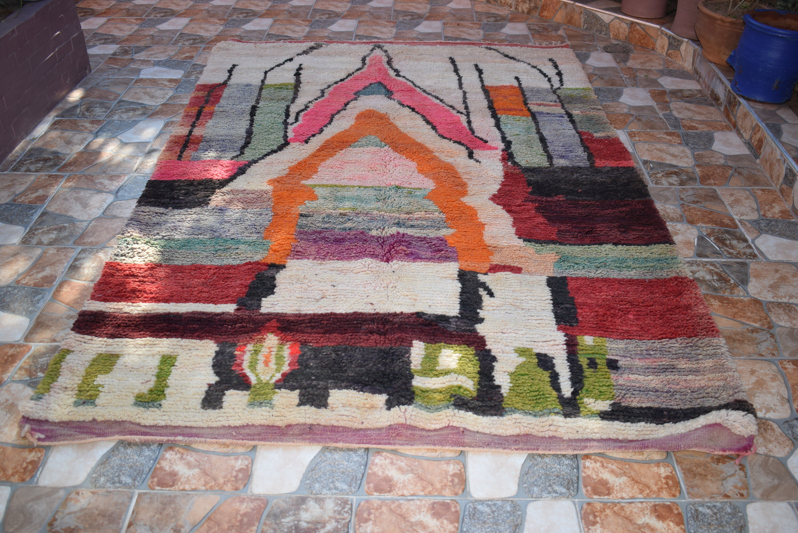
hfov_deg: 55.1
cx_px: 399
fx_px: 765
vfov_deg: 38.4
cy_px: 266
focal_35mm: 34
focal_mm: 23
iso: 100
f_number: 3.8
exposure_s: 1/200
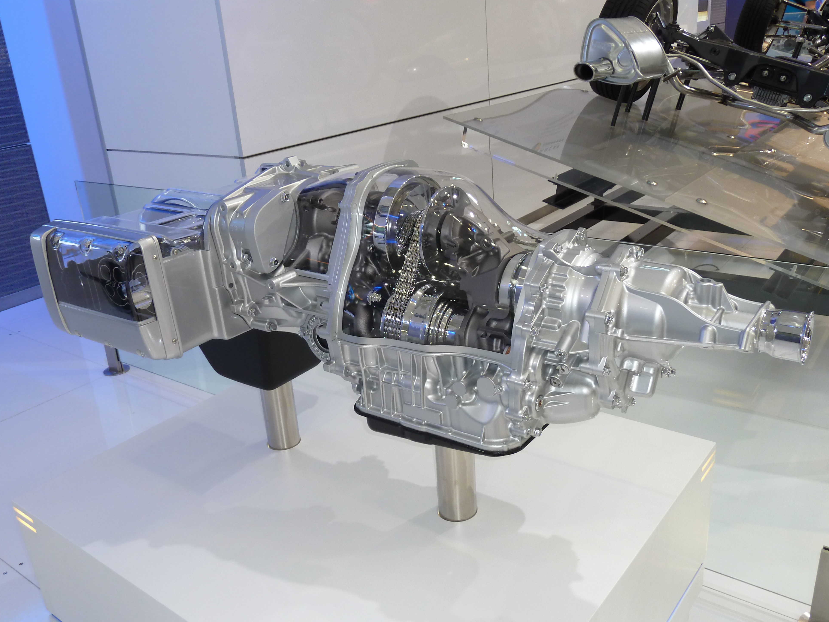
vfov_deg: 45.4
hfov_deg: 58.4
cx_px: 419
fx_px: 742
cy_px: 321
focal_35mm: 31
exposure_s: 1/30
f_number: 3.4
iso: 125
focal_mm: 5
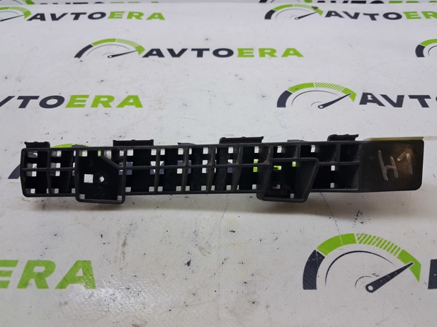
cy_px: 167
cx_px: 225
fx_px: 353
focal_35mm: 28
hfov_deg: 63.5
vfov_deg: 49.7
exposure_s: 1/50
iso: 50
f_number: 1.8
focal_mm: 4
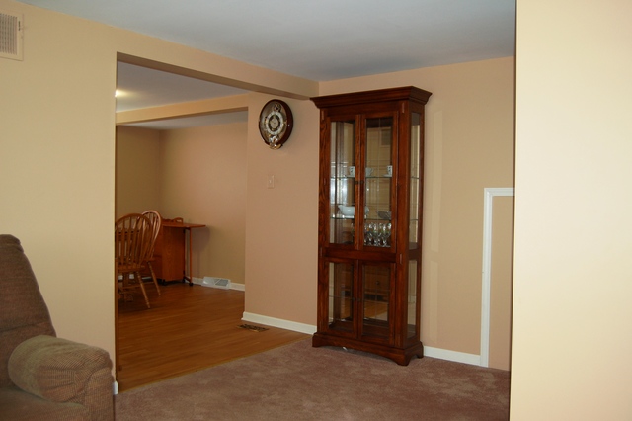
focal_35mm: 33
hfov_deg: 57.2
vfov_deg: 39.9
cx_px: 316
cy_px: 210
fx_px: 579
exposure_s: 1/60
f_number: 3.8
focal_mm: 22
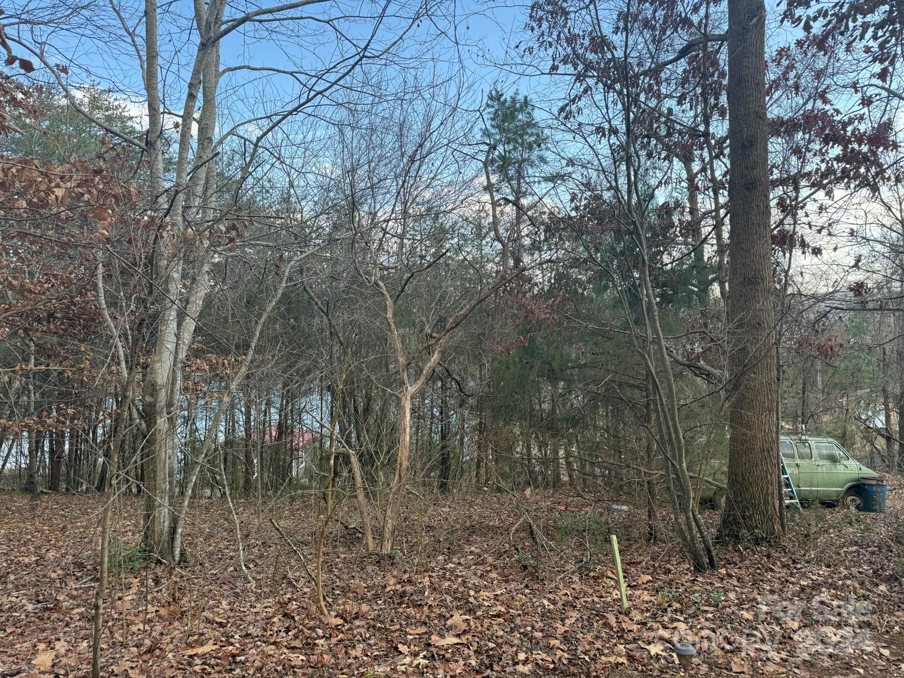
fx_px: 627
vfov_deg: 56.8
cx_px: 452
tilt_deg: -1.8
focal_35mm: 24
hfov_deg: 71.6
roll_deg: +2.4
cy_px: 339
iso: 80
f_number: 1.78
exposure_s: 1/514
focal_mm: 6.76
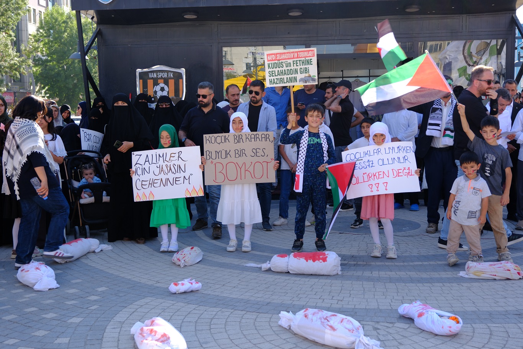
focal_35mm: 39
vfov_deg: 34.2
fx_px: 566
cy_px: 174
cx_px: 262
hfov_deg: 49.6
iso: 125
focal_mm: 26
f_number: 4
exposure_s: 1/200
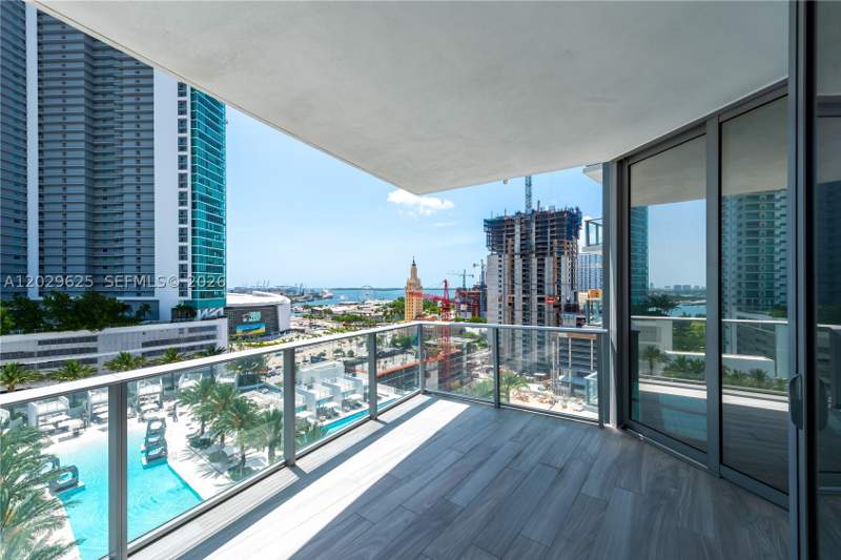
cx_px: 420
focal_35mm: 14
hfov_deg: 104.3
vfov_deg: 81.2
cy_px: 280
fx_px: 327
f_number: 9
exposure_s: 1/4000
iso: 100
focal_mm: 14
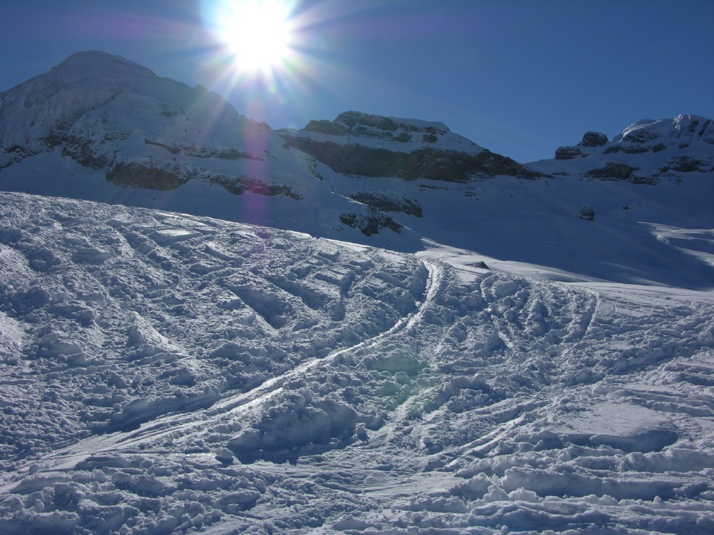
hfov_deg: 52.6
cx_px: 357
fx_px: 722
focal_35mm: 35
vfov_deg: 40.7
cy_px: 268
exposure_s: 1/539
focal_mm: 8.9
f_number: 8
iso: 50
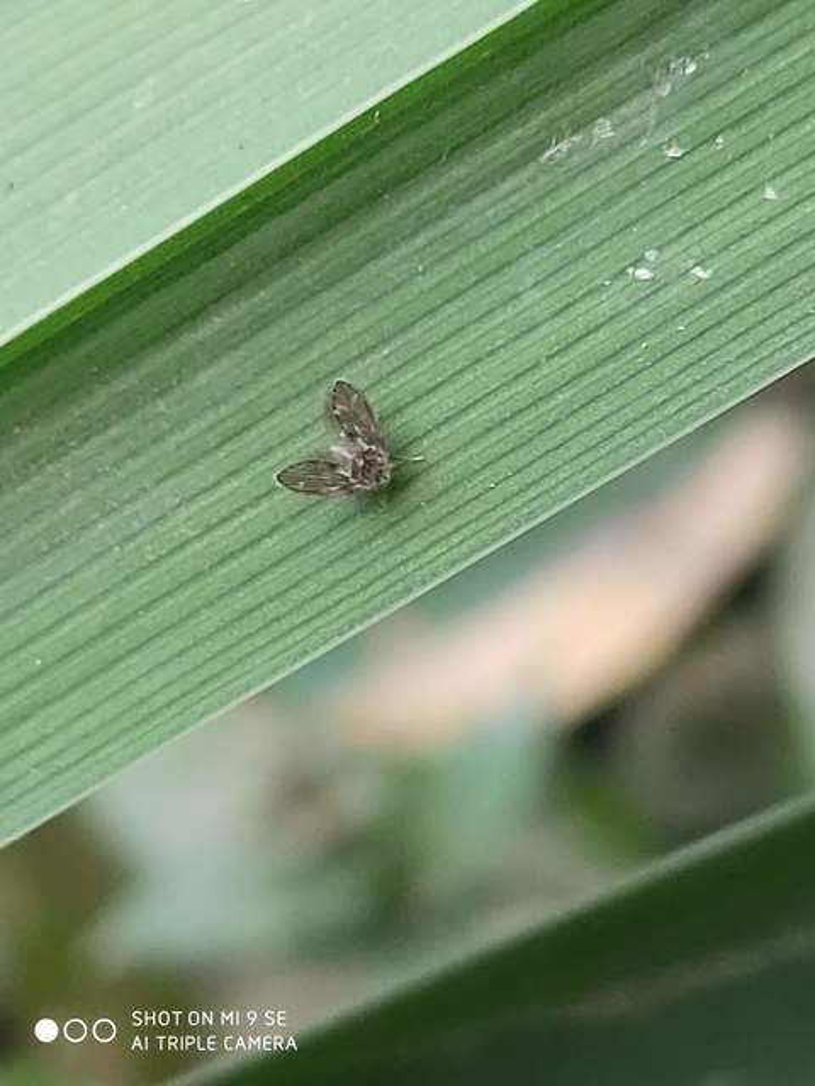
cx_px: 408
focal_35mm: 26
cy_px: 543
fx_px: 816
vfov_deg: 67.3
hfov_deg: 53.1
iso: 400
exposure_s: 1/120
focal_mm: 4.77
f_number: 1.75
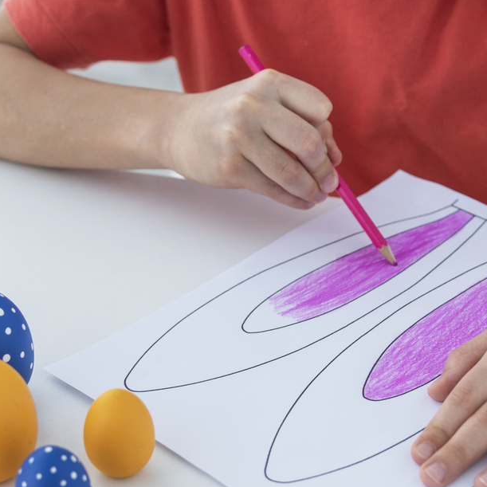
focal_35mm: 68
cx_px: 253
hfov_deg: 25.4
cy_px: 331
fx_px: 1082
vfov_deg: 25.2
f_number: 2.8
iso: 100
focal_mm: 26
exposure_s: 1/250
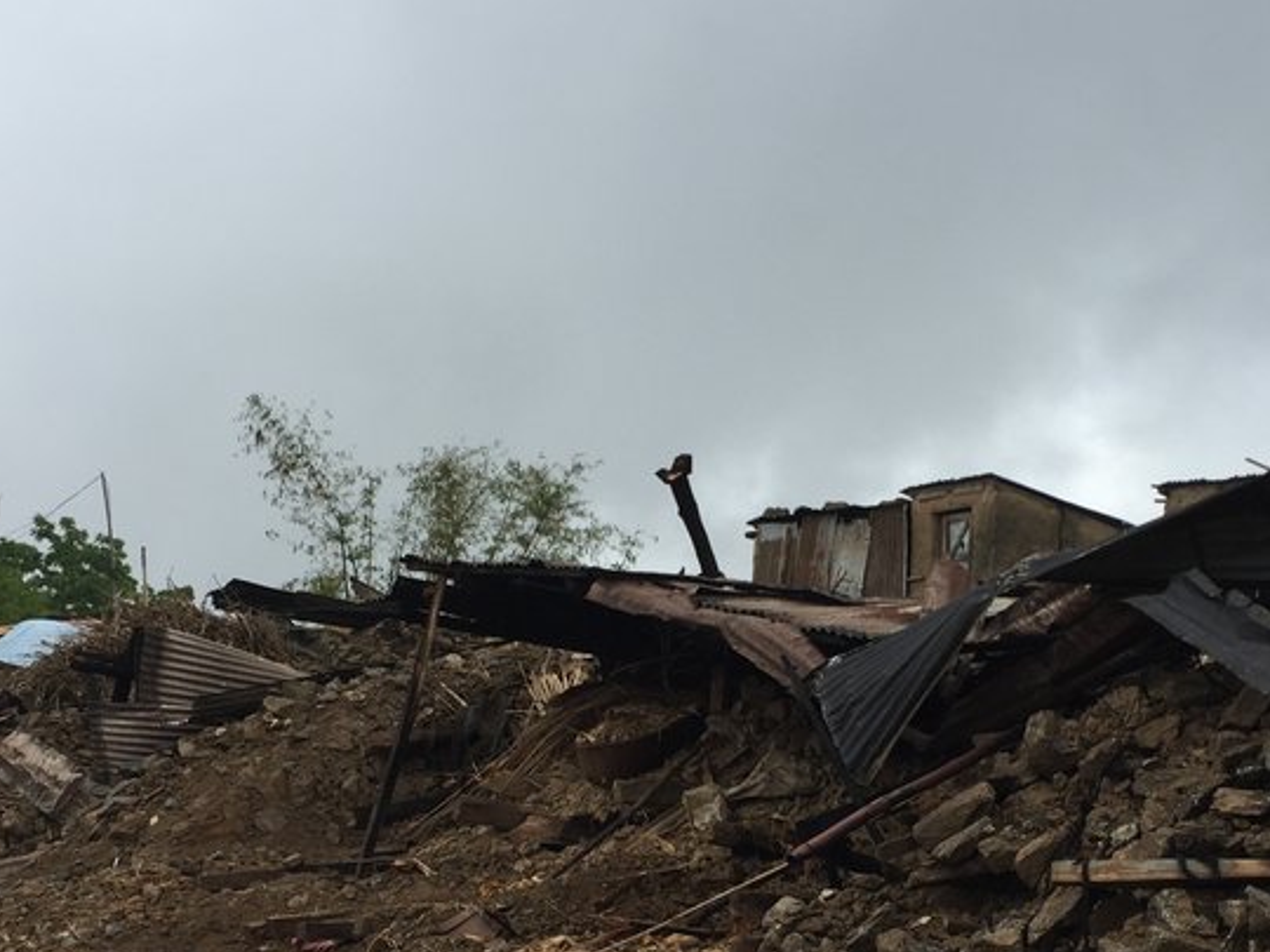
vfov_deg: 26.1
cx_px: 677
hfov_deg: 34.9
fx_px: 2018
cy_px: 747
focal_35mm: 55
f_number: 2.2
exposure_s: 1/1199
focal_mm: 4.15
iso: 32
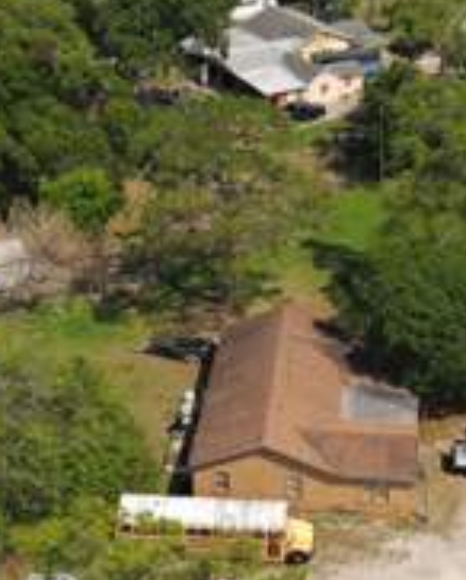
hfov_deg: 21.3
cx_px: 262
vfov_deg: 26.0
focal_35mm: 72
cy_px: 448
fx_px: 1239
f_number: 2.8
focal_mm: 10.6
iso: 100
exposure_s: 1/719
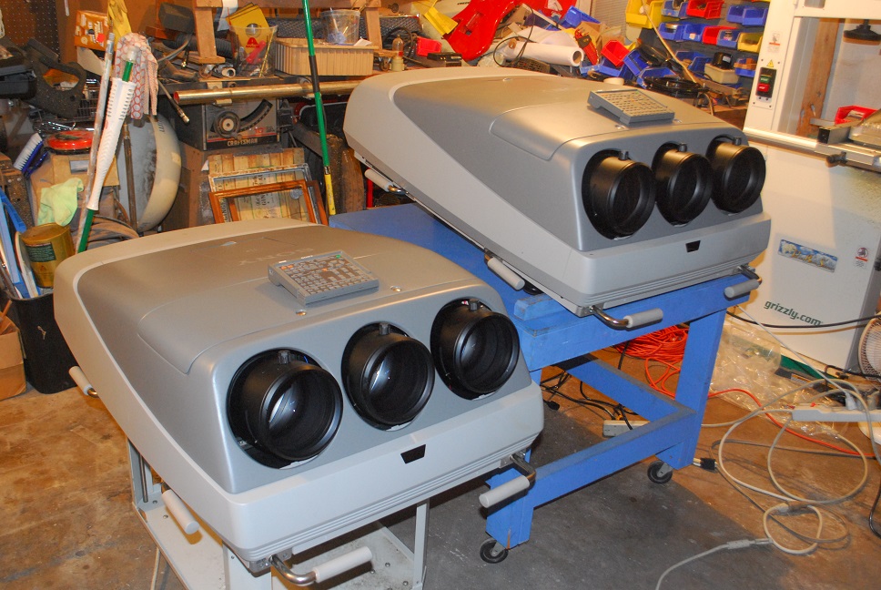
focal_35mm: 33
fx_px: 809
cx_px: 440
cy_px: 295
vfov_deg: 40.1
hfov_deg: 57.2
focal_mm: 22
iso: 1000
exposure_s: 1/40
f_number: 5
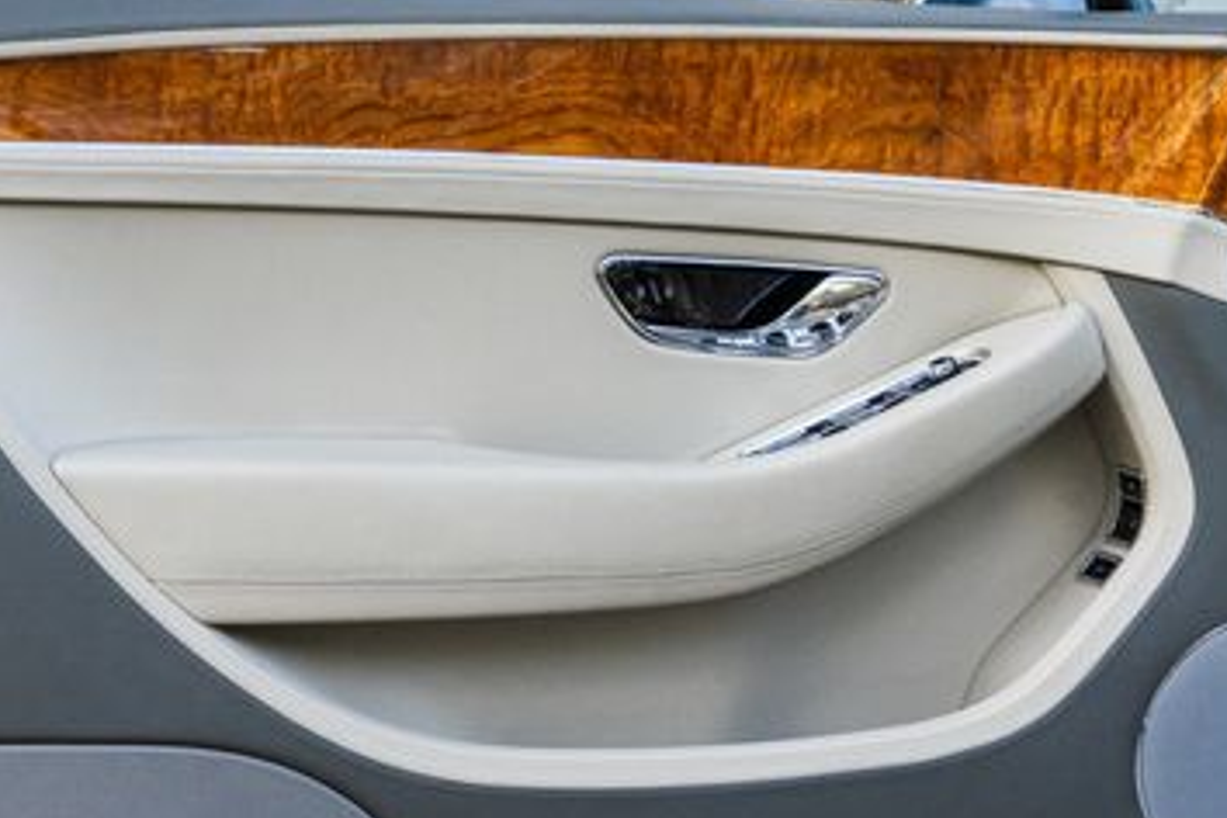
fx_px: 2863
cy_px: 241
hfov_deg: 24.1
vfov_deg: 16.2
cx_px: 778
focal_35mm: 84
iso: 640
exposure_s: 1/80
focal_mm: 24
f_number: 8
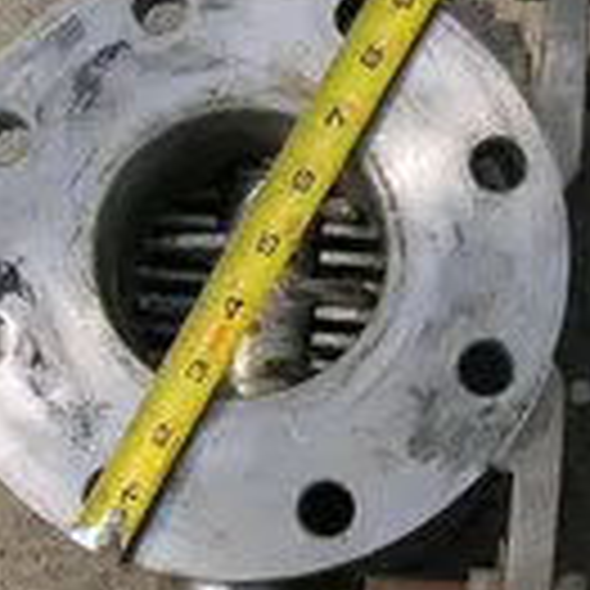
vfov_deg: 18.8
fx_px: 1774
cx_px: 495
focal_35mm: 92
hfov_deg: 18.7
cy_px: 392
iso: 50
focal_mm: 5.7
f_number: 4.9
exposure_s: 1/414
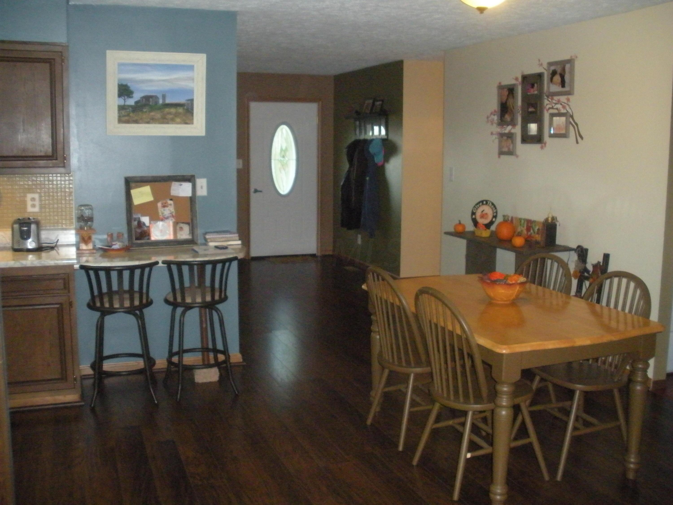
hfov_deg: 51.4
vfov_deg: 39.7
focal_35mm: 36
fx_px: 700
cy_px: 252
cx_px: 336
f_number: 3.5
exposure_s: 1/60
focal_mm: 6.3
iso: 800
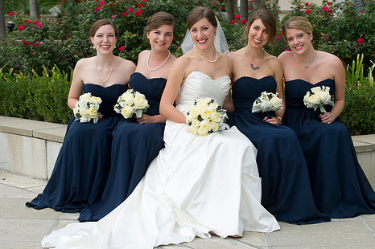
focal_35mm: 97
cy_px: 121
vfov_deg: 14.1
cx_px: 197
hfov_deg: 21.0
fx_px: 1010
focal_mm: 78
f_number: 4.5
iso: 200
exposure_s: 1/200
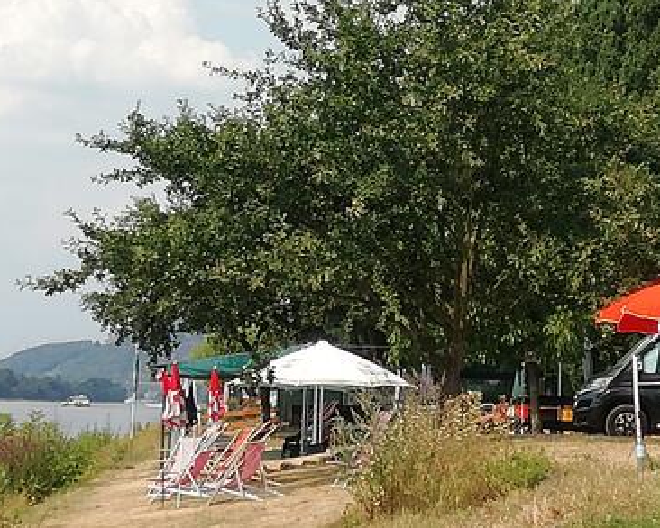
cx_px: 404
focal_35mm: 108
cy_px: 239
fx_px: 2110
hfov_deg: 17.8
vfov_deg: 14.3
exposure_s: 1/1541
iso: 50
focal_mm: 3.5
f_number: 2.2
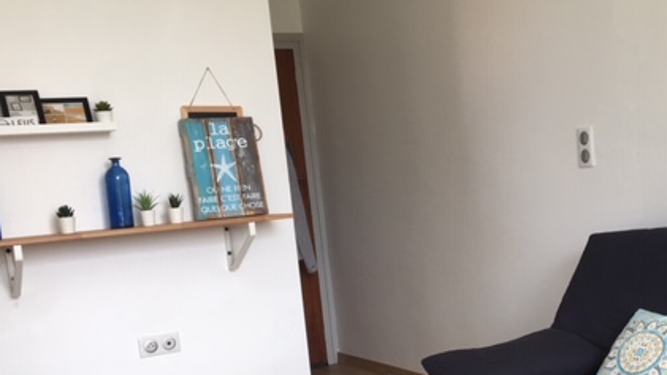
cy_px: 304
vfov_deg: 24.5
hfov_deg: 42.6
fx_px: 849
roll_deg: +4.3
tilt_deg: -7.9
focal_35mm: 48
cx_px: 406
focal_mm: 4.15
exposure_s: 1/100
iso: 32
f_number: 2.2
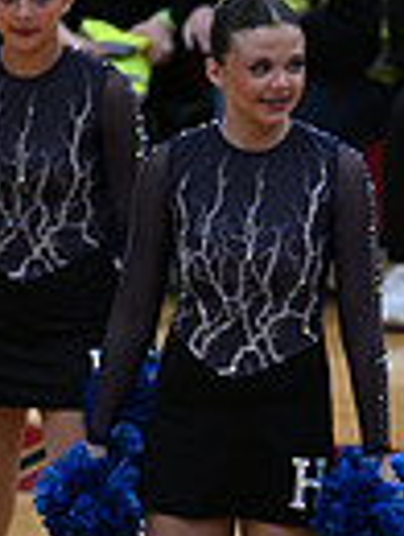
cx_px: 1092
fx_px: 11633
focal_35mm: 750
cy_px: 431
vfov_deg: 2.6
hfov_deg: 2.0
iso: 4000
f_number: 4
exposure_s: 1/400
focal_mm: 175
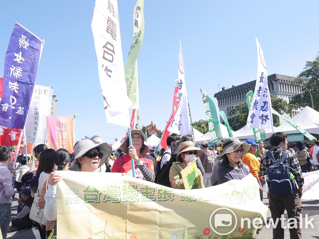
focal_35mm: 30
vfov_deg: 46.8
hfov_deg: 60.0
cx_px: 160
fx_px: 276
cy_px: 120
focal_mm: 15
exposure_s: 1/400
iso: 200
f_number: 5.6
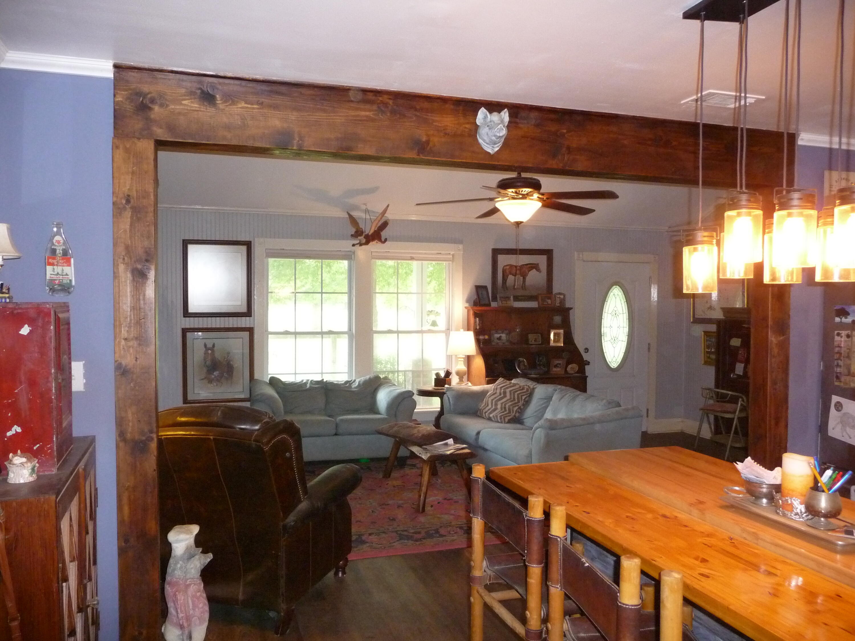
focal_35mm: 28
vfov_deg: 49.7
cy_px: 320
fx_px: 692
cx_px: 428
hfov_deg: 63.4
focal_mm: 4.7
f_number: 3.3
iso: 500
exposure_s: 1/30
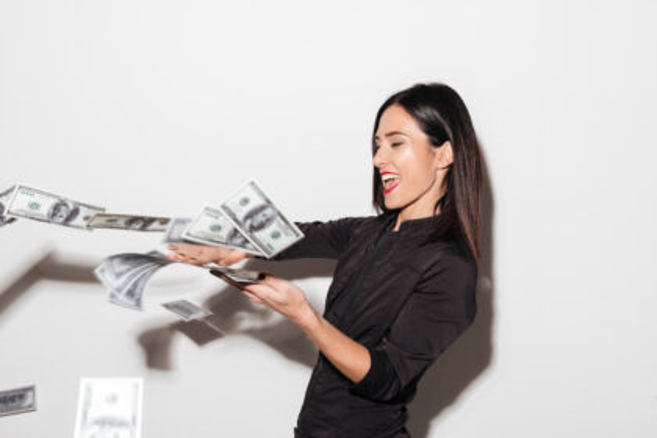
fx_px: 766
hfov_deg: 46.4
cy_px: 219
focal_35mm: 42
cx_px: 328
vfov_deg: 31.9
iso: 200
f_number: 10
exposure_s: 1/160
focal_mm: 42
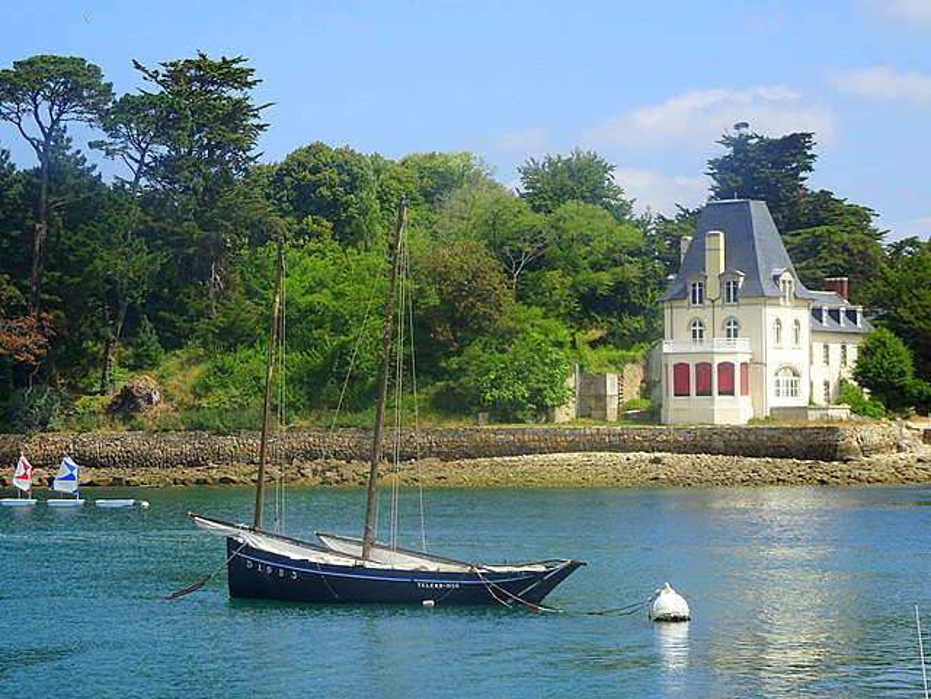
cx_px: 466
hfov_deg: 19.3
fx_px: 2743
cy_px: 350
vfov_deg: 14.5
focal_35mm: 102
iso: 80
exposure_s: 1/400
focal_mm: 17.49
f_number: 5
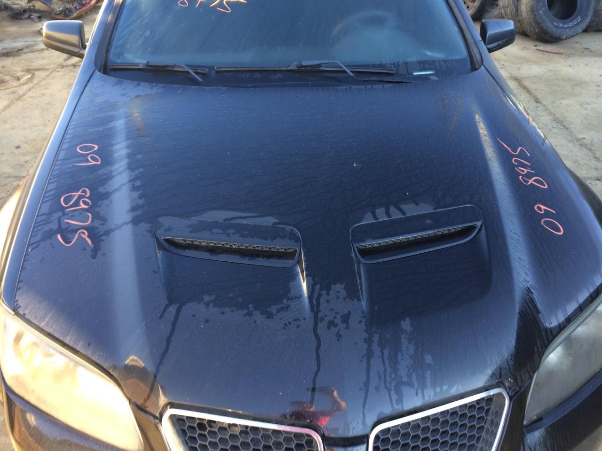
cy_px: 226
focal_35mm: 29
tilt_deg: -31.6
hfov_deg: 61.7
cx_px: 301
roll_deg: -1.2
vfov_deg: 48.2
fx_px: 504
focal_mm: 4.15
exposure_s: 1/60
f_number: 2.2
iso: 32
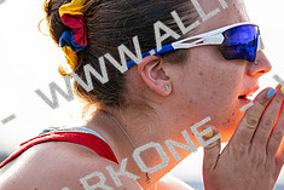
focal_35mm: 986
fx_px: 7783
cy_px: 113
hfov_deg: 2.1
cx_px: 185
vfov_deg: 1.4
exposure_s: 1/2500
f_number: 4.5
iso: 1100
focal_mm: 400
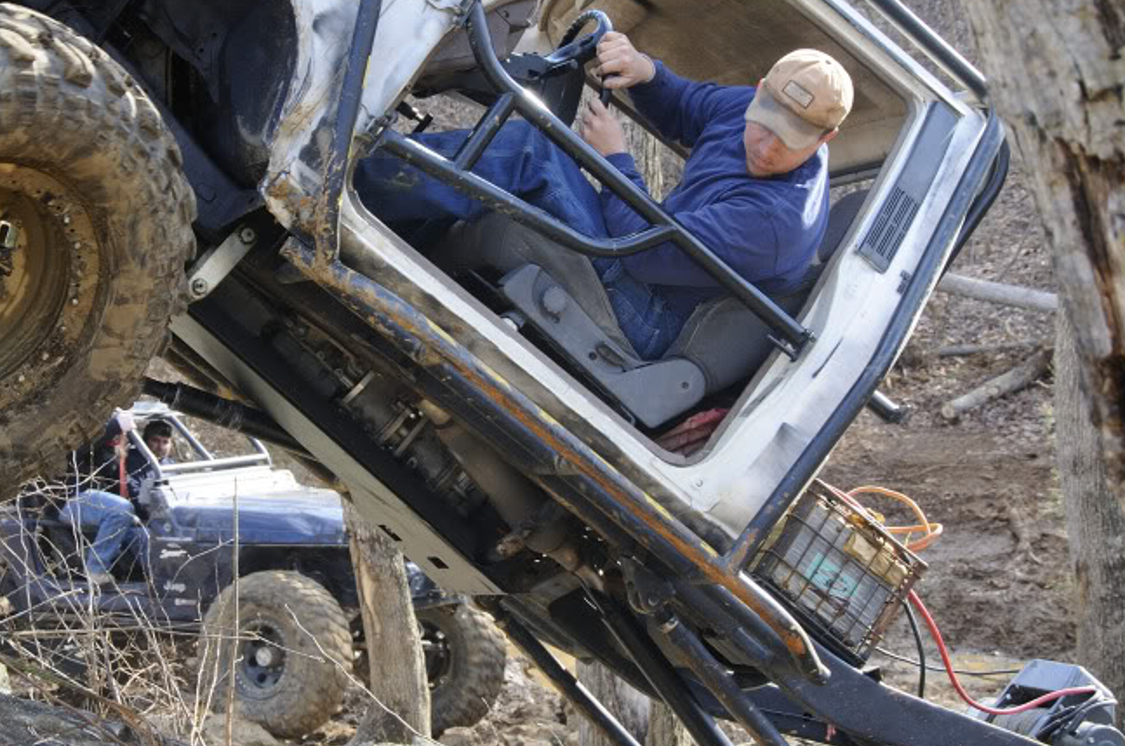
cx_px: 370
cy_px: 304
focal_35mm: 114
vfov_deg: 12.0
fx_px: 3556
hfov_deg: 17.9
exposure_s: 1/60
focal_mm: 48
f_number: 8
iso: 200
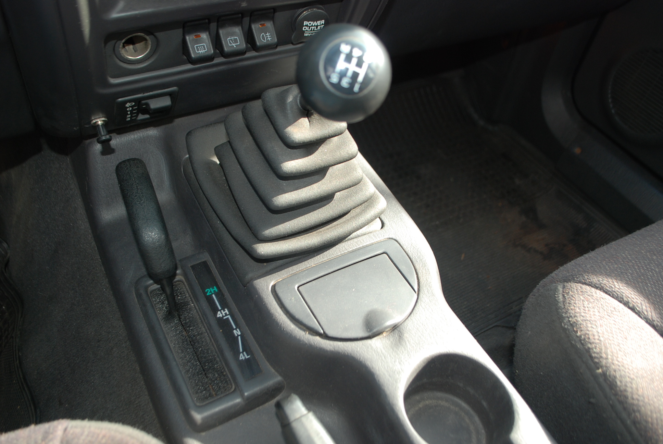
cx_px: 332
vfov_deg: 43.7
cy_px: 222
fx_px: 553
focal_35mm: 30
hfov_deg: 61.9
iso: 200
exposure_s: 1/100
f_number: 3.8
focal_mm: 20
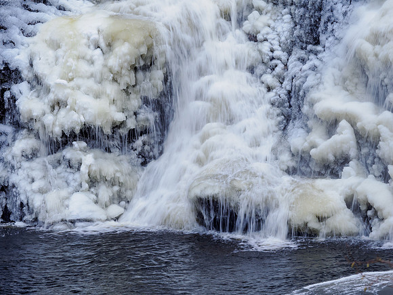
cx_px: 196
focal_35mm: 186
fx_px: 2112
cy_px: 148
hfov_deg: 10.6
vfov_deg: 8.0
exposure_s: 1/20
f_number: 7.1
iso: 80
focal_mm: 93
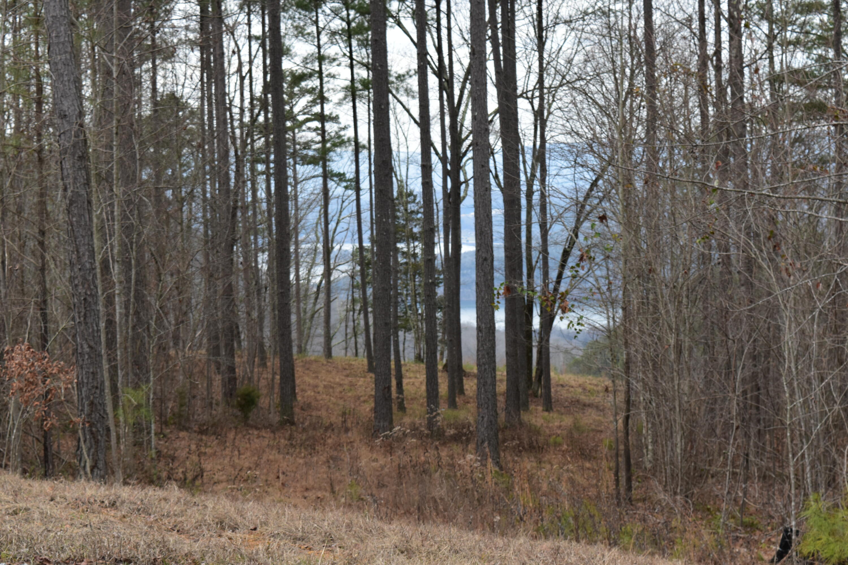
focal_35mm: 82
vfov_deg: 16.6
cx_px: 424
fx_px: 1943
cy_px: 282
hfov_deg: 24.6
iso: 400
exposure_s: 1/160
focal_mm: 55
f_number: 9
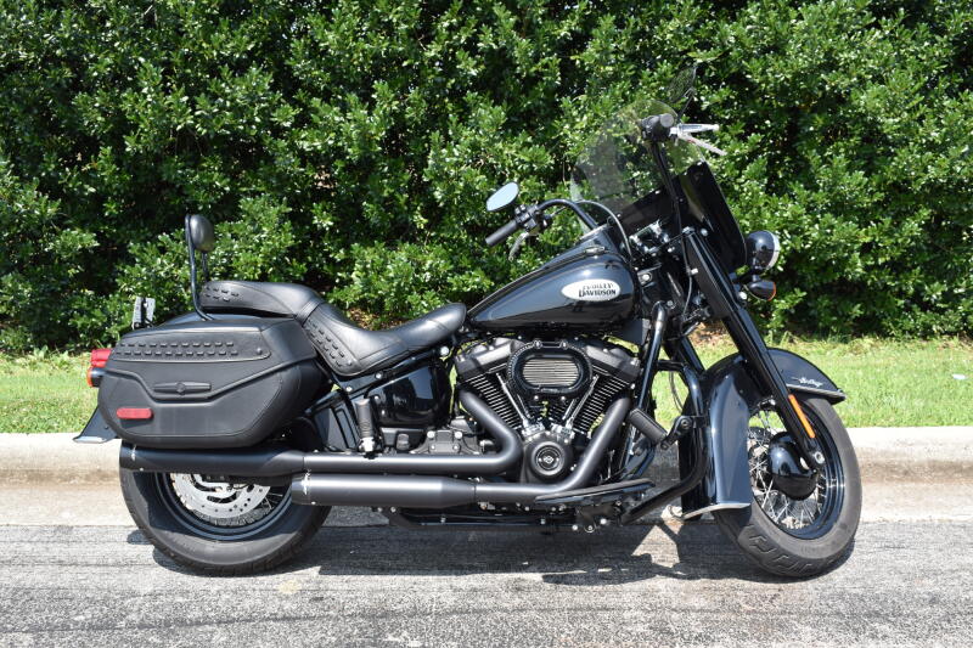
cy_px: 324
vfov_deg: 34.2
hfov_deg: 49.6
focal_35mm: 39
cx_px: 486
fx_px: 1054
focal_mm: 26
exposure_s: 1/250
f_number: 8
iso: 180
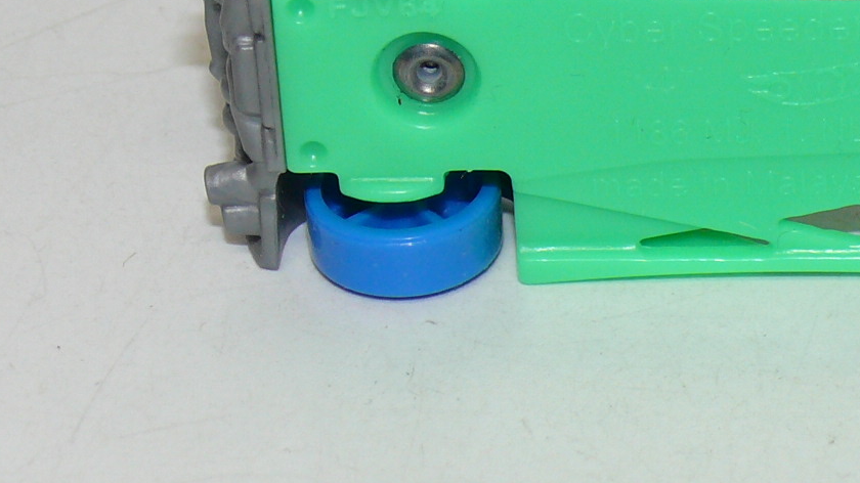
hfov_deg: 11.1
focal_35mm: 193
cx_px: 777
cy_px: 26
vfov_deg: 6.3
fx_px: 4400
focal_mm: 12.7
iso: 100
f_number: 4
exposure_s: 1/30
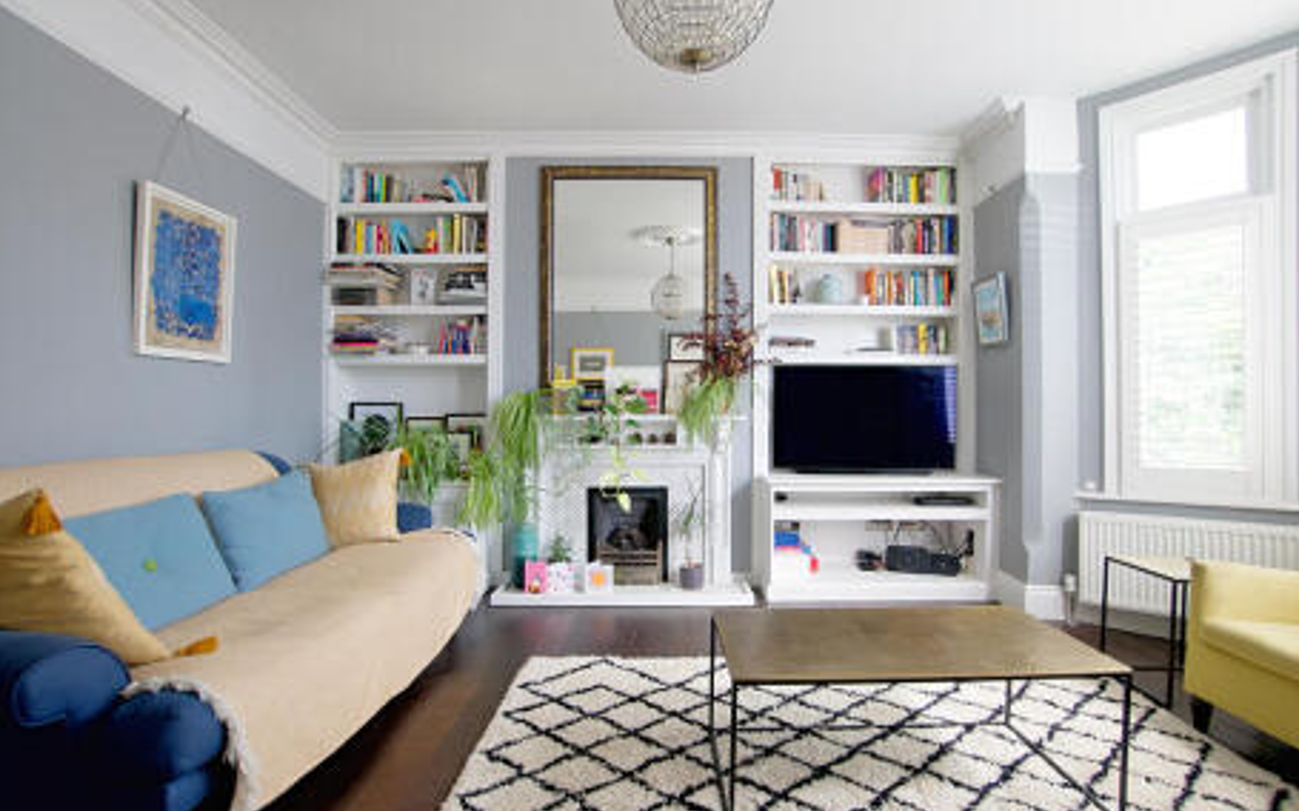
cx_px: 677
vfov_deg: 71.2
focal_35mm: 16
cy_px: 427
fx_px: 566
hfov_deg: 97.8
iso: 500
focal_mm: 10
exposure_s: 1/160
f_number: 4
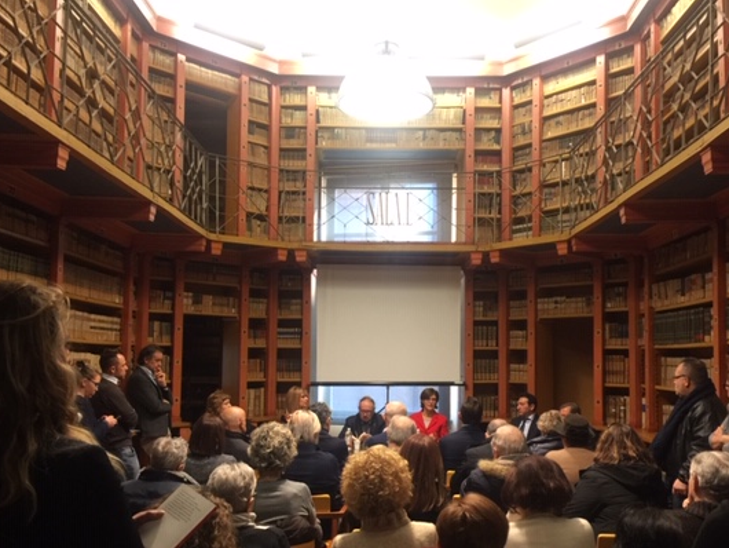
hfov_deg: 52.6
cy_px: 328
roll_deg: -0.6
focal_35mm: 35
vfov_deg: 40.6
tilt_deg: +2.3
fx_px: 737
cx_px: 378
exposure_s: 1/17
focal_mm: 4.15
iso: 125
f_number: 2.2
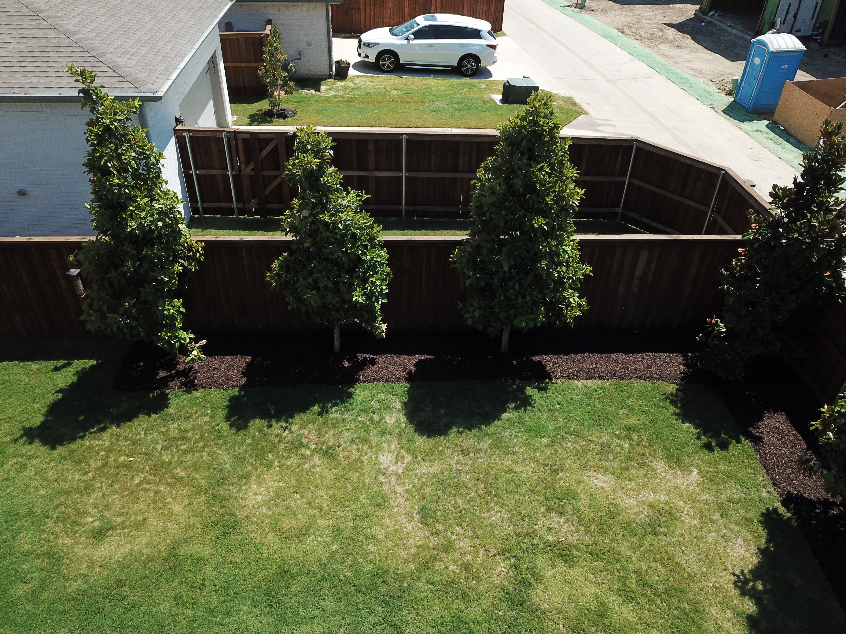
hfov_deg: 67.3
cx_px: 423
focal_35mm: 26
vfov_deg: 53.1
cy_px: 317
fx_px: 635
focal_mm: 4.73
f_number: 2.2
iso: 100
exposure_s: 1/1004
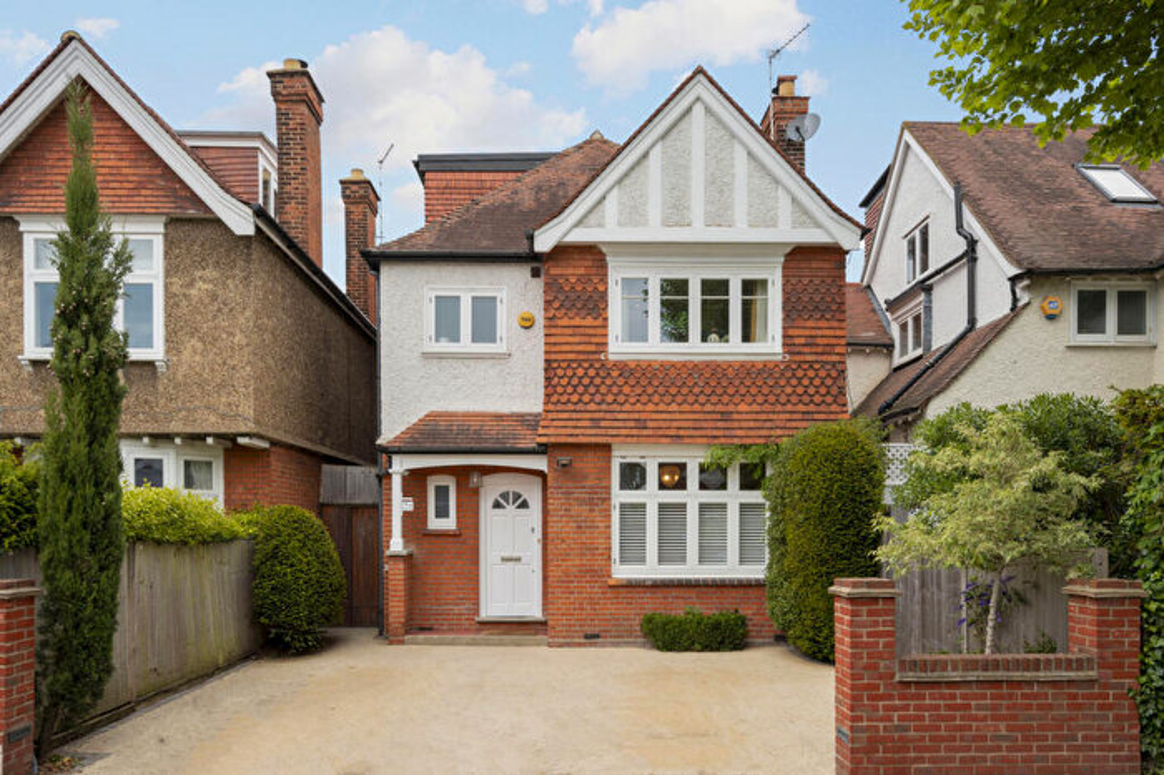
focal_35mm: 20
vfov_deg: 60.6
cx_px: 582
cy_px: 388
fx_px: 662
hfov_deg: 82.6
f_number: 8
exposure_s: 1/200
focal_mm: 20.5
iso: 200
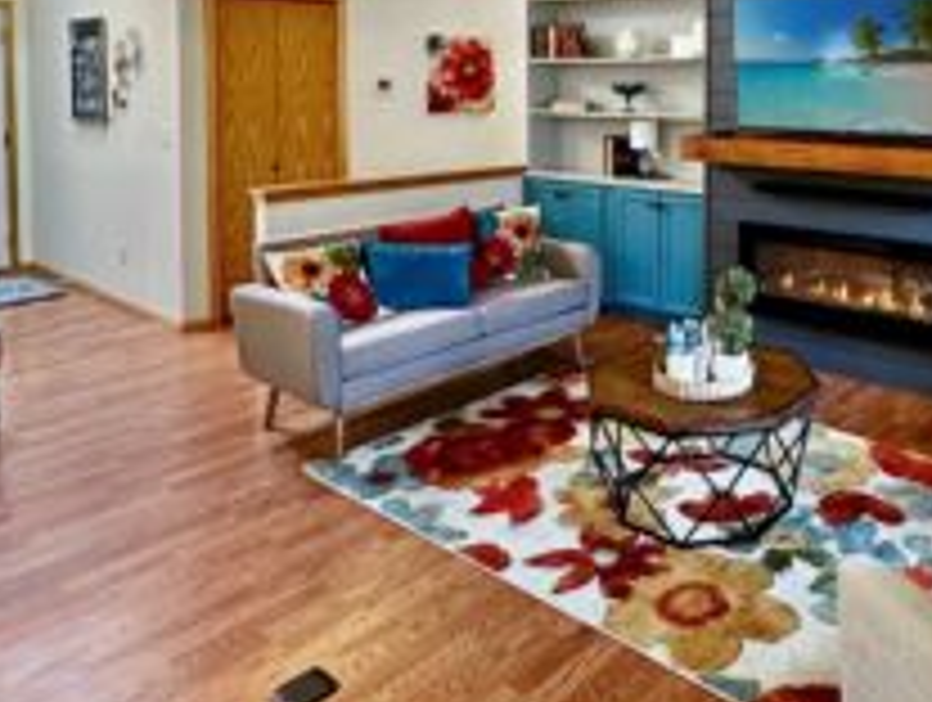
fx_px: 728
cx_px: 702
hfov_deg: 61.5
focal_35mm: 27
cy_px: 288
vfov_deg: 51.2
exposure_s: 1/60
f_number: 2.2
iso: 640
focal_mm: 2.22
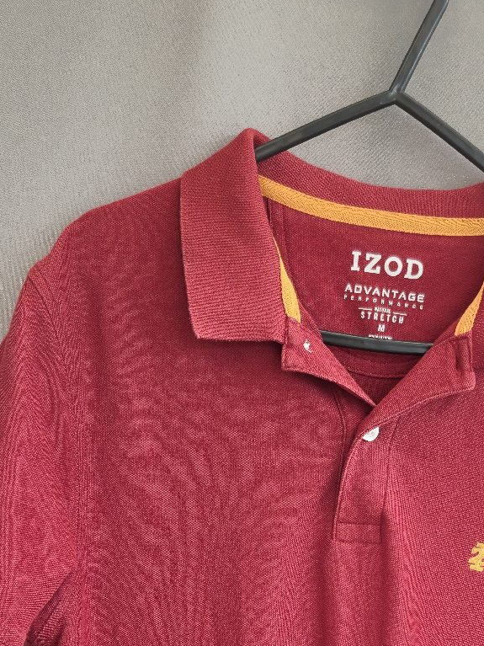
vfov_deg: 36.5
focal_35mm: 48
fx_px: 895
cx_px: 343
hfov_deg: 29.9
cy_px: 613
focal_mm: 5.4
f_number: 1.8
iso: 100
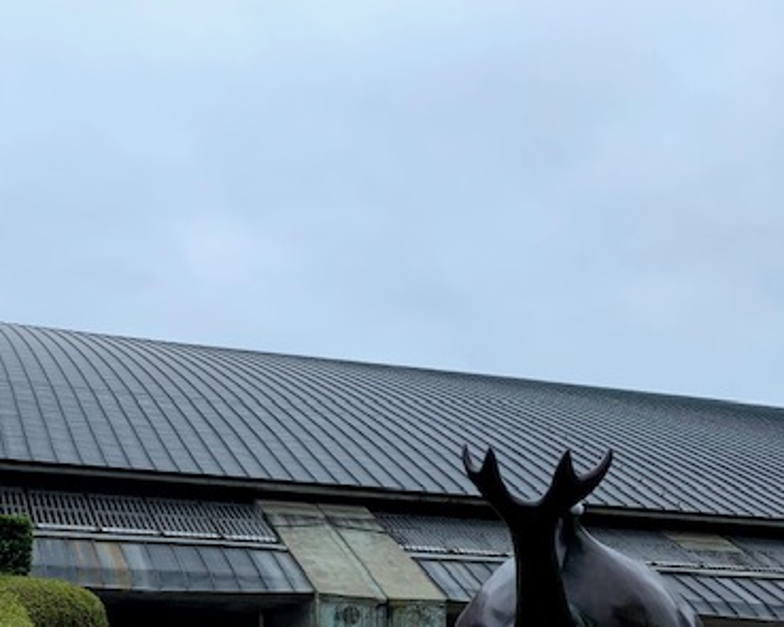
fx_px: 1021
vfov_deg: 33.3
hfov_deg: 40.4
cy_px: 489
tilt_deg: +9.4
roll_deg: -1.5
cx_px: 166
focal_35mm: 44
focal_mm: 4.25
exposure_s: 1/1032
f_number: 1.8
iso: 25
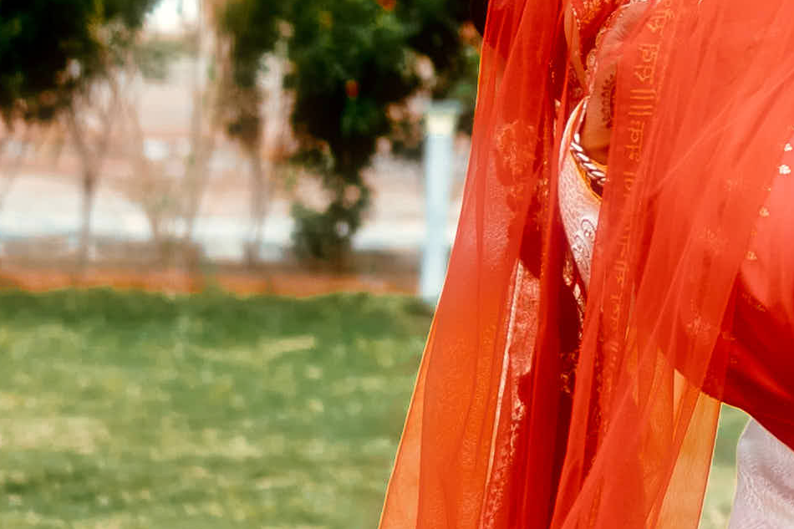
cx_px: 1753
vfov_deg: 6.2
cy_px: 78
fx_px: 4873
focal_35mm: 221
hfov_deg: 8.7
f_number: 1.8
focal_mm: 35
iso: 64
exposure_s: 1/640
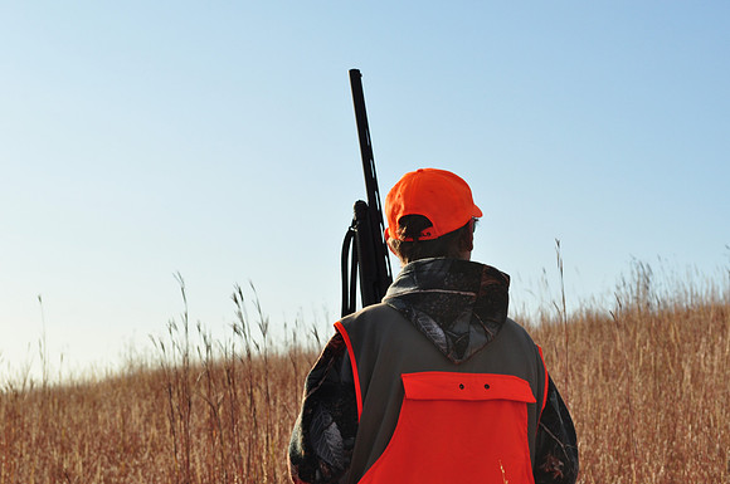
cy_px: 242
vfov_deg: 16.5
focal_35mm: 82
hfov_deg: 24.6
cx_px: 365
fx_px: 1671
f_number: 11
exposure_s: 1/500
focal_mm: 55
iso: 400
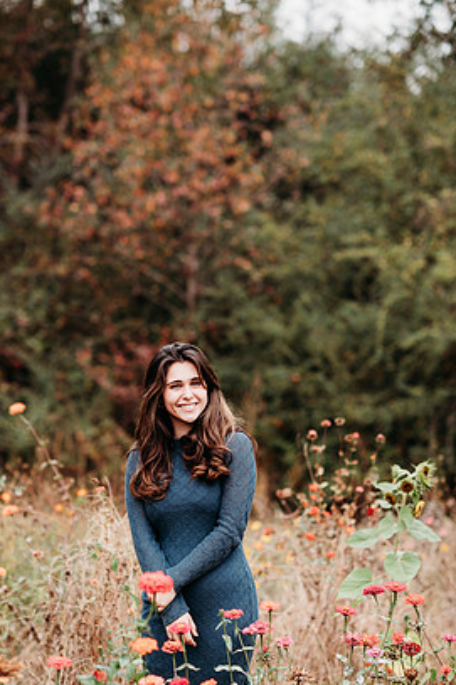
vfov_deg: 21.7
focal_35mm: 94
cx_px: 219
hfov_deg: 14.5
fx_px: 1787
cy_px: 348
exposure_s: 1/500
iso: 100
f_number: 2.2
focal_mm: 85
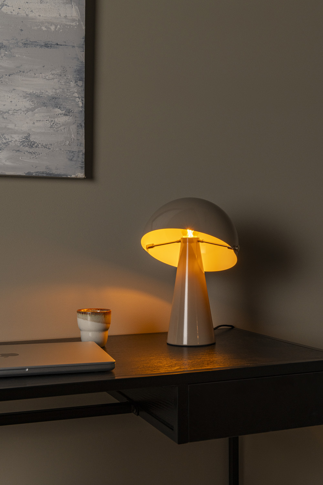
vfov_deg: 39.6
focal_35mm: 50
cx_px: 162
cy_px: 242
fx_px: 673
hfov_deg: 27.0
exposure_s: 1/13
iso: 400
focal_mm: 50
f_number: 13
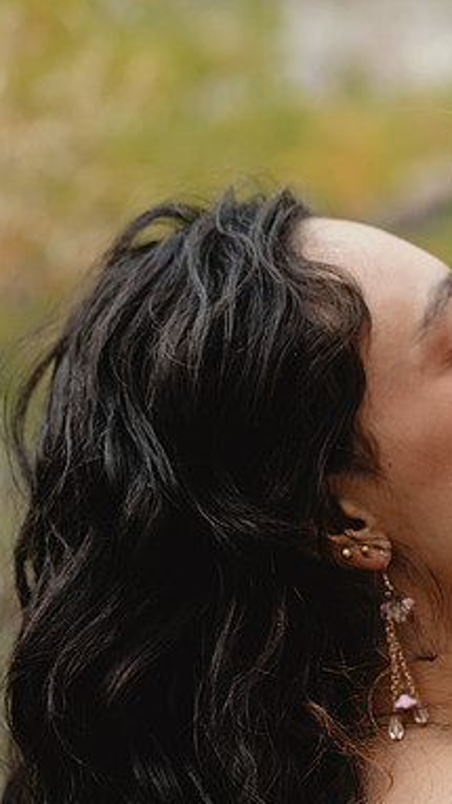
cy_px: 404
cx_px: 500
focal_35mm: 135
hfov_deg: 8.9
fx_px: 2881
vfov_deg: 15.9
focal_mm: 85
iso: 800
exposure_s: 1/250
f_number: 4.5
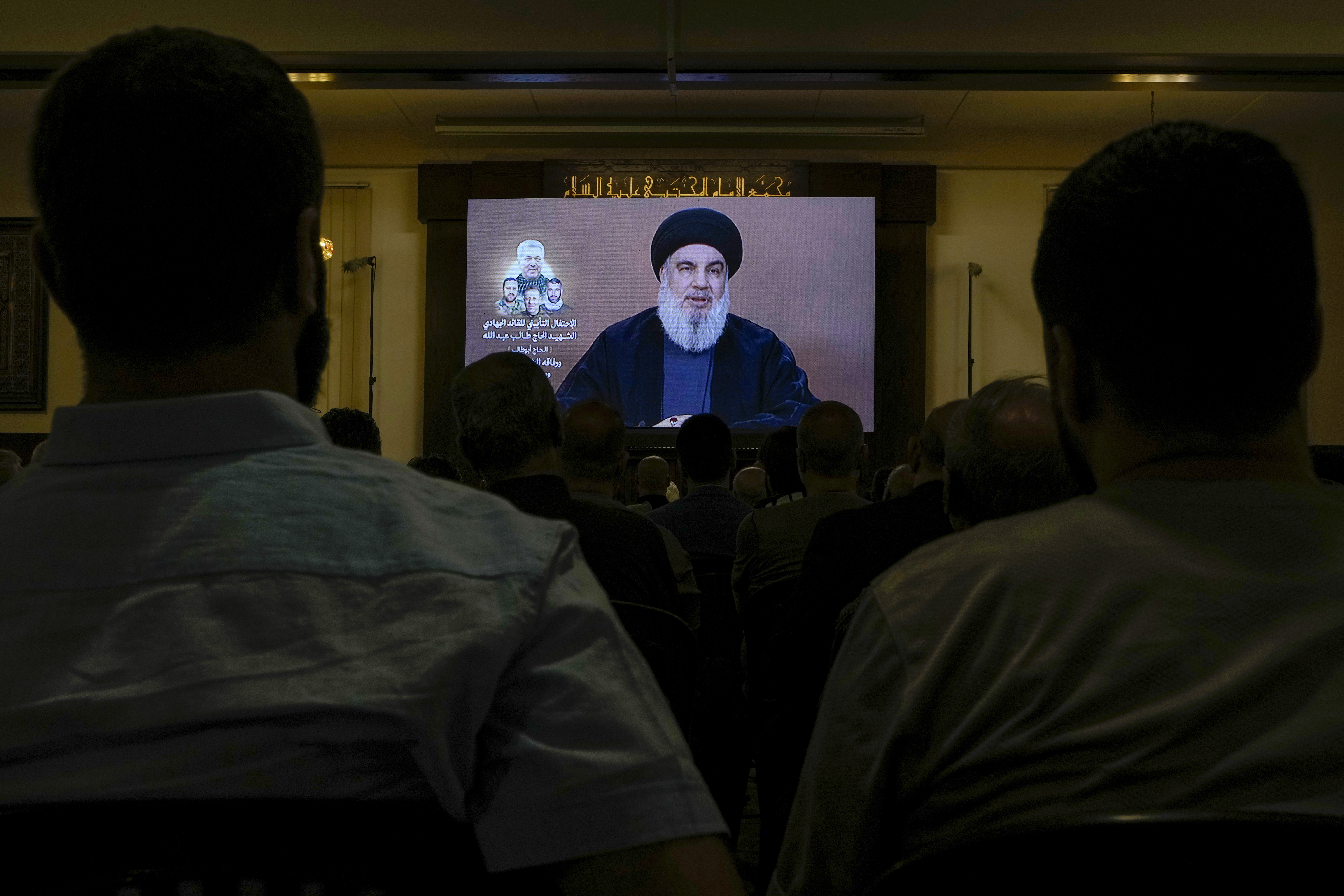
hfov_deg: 54.4
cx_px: 672
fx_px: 1307
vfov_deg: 37.9
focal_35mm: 35
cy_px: 448
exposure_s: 1/50
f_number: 11
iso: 640
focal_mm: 35
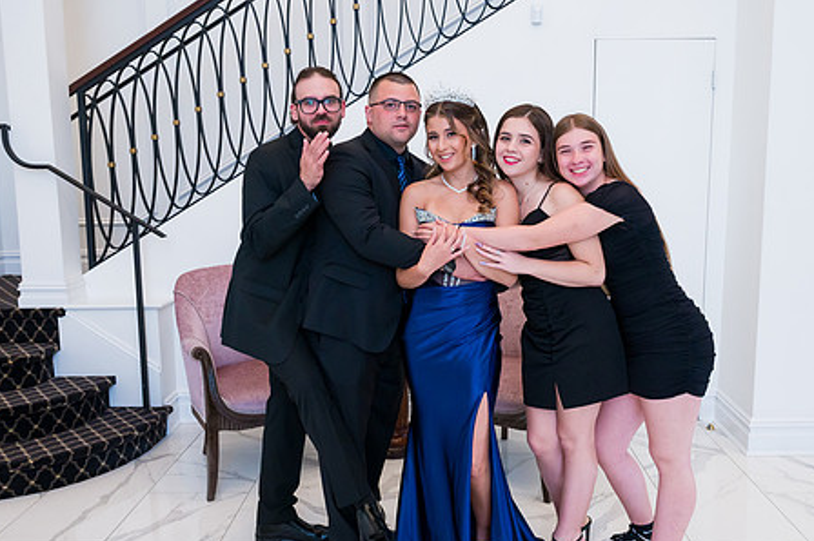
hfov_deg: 55.8
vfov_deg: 38.8
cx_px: 431
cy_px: 272
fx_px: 768
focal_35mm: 34
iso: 1600
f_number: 5.6
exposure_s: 1/200
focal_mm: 24
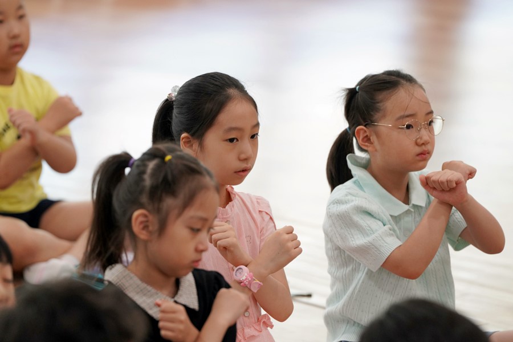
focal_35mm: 200
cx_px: 256
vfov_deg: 6.9
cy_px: 171
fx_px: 2850
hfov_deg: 10.3
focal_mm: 200
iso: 2500
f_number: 4
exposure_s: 1/250
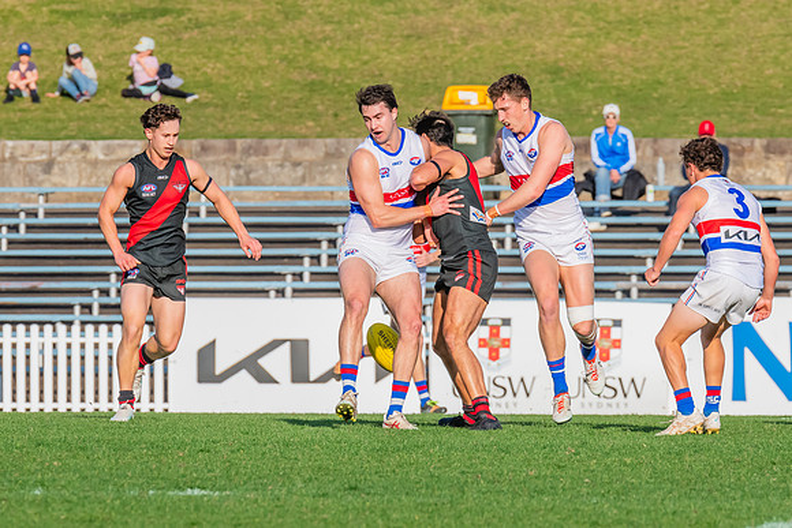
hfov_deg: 3.3
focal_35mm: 628
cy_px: 288
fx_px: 13822
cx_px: 432
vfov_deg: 2.2
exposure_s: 1/1250
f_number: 13
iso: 800
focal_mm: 420
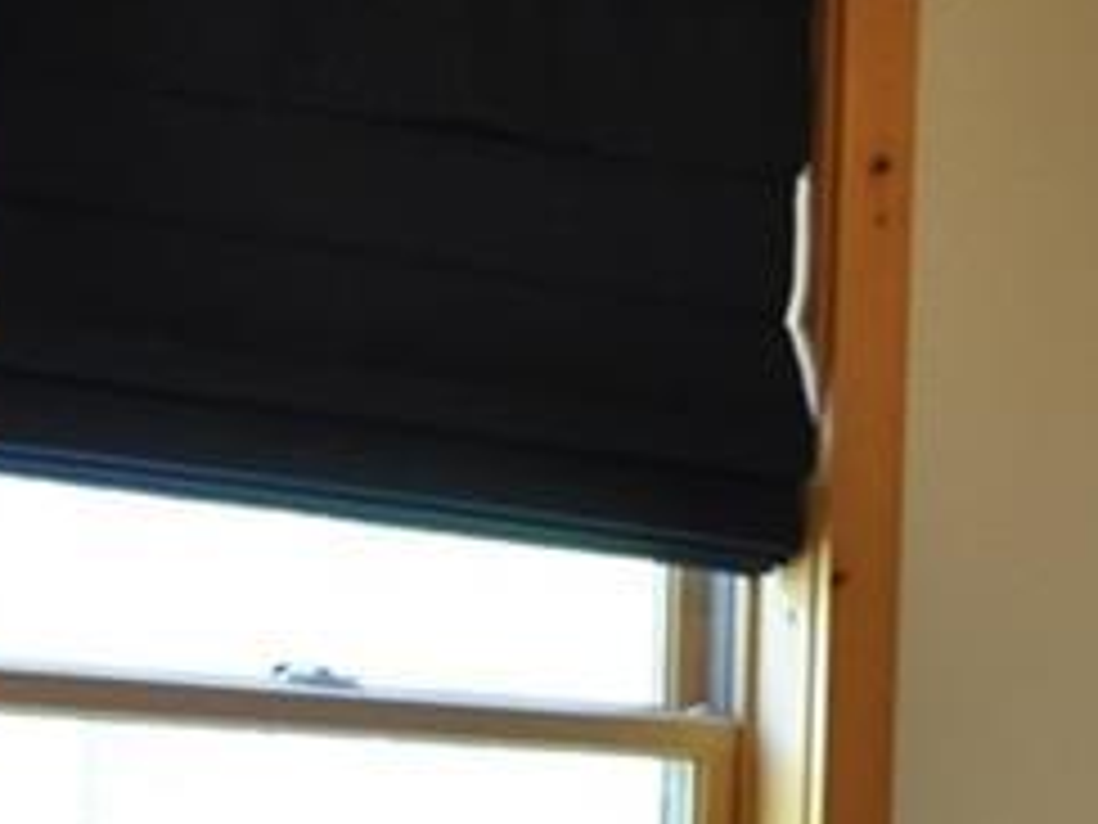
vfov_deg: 9.4
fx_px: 4790
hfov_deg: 11.9
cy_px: 1439
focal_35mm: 151
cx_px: 2092
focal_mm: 25
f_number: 3.5
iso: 800
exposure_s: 1/50
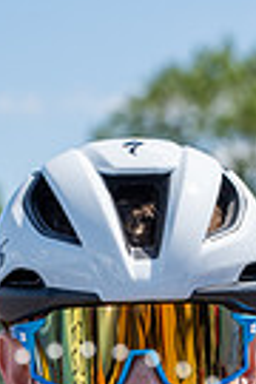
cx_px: 137
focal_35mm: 240
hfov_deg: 5.7
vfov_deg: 8.5
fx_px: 2560
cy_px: 367
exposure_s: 1/500
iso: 100
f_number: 5.6
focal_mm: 72
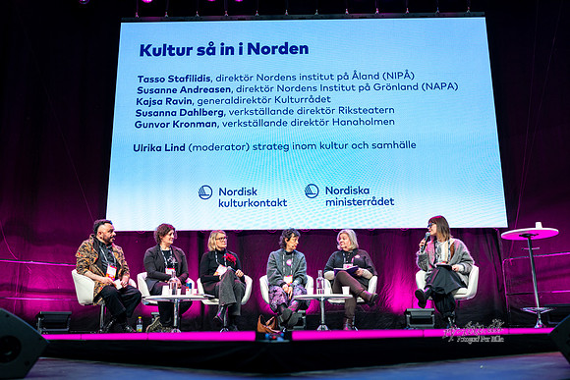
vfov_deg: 37.9
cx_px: 285
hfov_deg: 54.4
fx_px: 554
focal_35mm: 35
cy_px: 190
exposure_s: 1/160
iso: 200
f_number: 1.4
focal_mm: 35
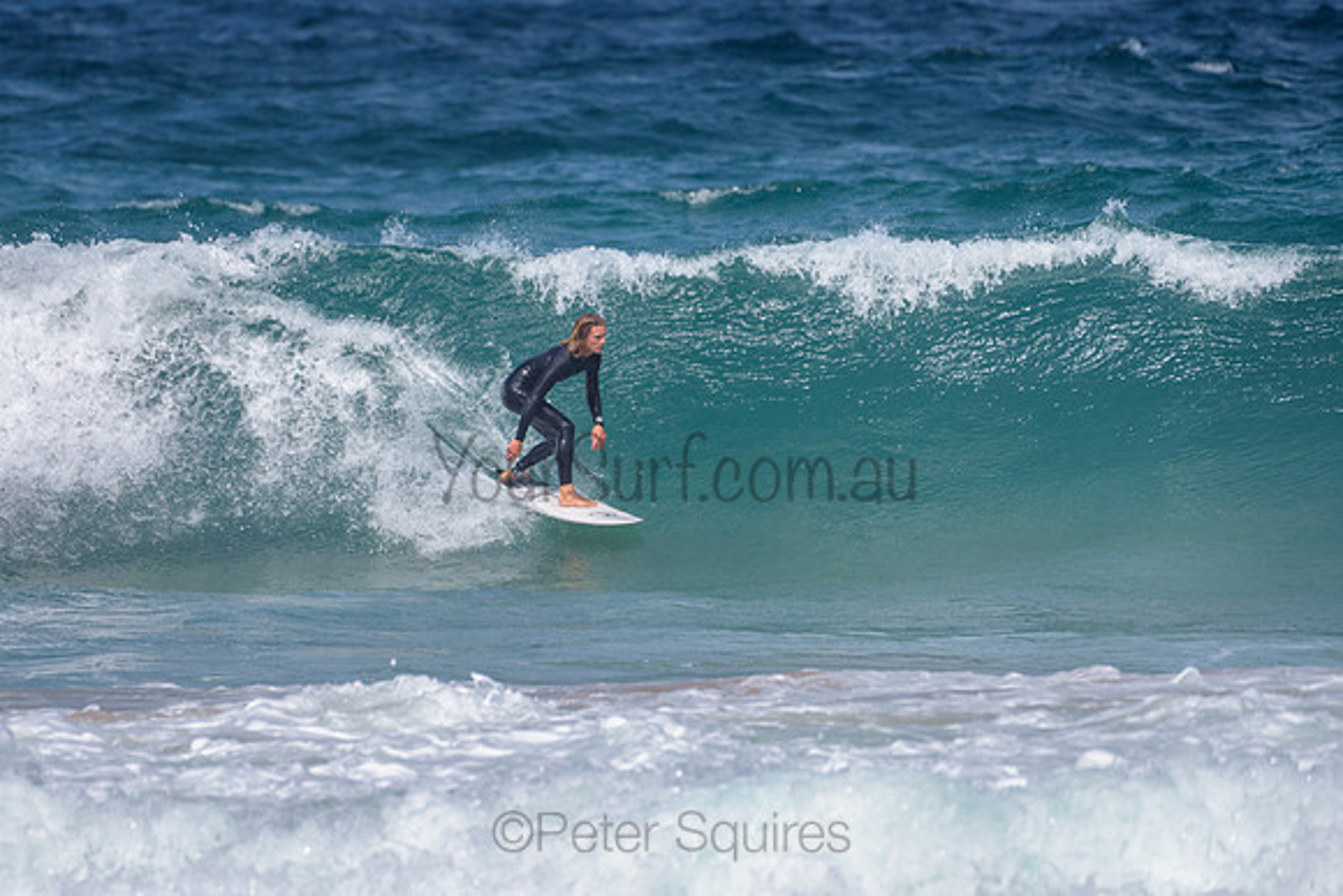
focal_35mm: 613
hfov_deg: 3.4
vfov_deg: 2.2
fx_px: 22885
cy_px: 384
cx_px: 550
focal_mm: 500
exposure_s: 1/2000
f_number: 5.6
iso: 72
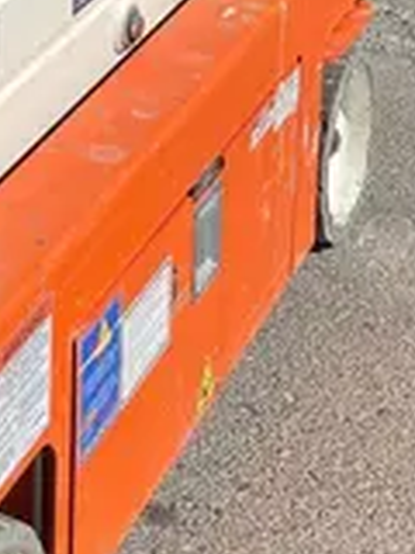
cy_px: -324
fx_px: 1902
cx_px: -190
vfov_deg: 15.1
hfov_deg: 11.9
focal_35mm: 119
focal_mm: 4.2
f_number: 1.6
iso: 32
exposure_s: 1/3731
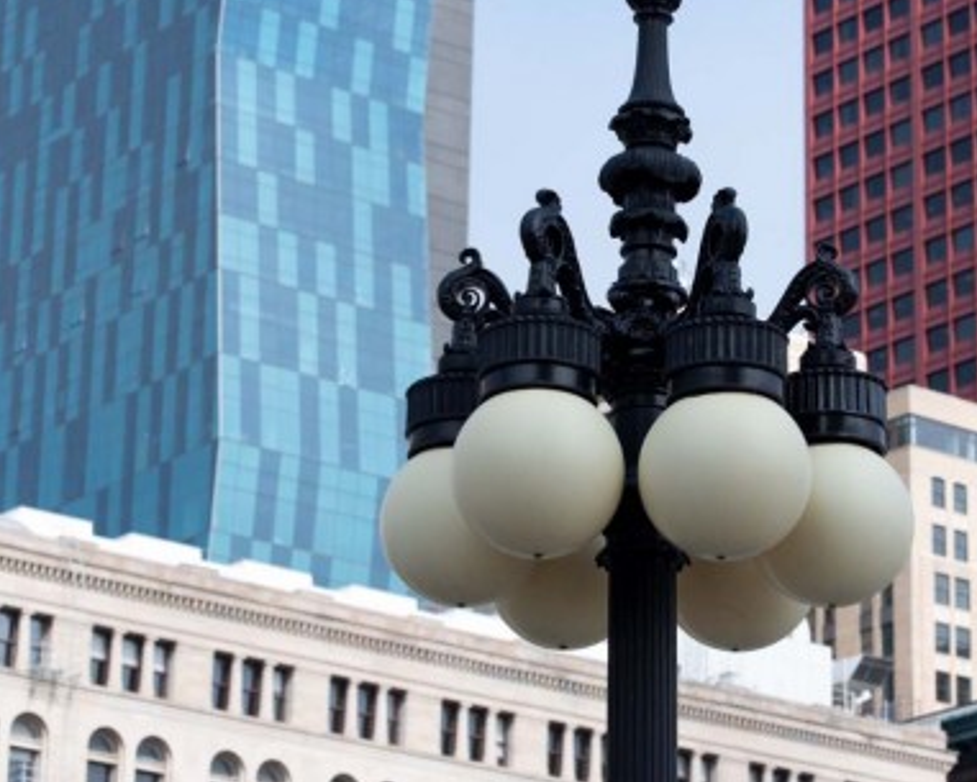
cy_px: 332
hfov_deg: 14.1
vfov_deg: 11.4
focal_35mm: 136
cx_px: 685
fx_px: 3934
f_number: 9
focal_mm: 92
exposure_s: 1/320
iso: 200
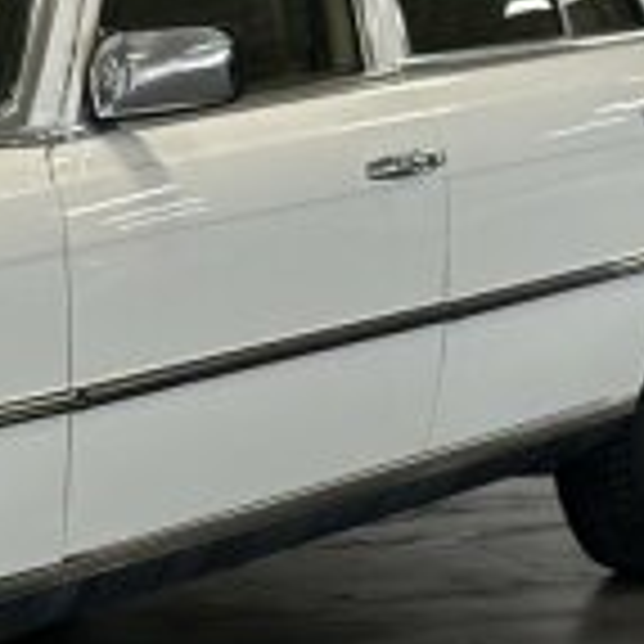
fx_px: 3999
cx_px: -306
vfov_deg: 9.2
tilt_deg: -8.8
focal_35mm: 190
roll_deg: +0.7
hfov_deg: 9.0
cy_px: 342
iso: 100
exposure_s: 1/121
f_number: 1.78
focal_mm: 6.86
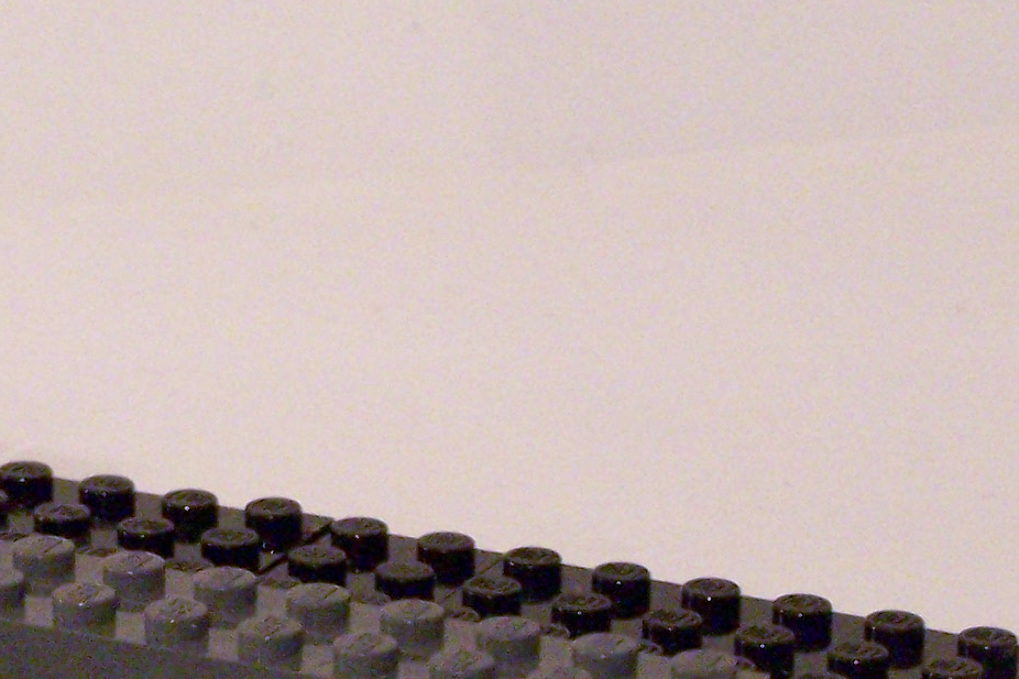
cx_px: -1
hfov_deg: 9.4
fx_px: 6141
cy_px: 590
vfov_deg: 6.3
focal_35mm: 217
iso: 400
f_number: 3.2
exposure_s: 1/8
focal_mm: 12.4
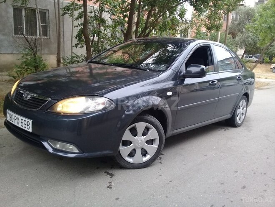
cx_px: 138
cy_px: 104
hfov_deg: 58.4
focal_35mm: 31
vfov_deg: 45.4
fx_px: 246
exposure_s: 1/50
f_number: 2.2
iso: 64
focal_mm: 3.3
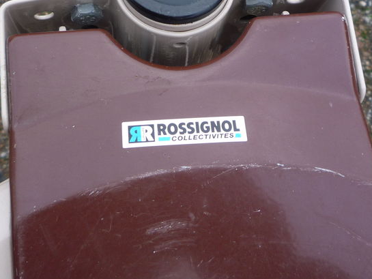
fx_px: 591
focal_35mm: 55
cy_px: 91
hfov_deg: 34.9
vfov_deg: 26.4
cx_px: 173
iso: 100
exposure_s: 1/80
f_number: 3.3
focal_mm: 5.2
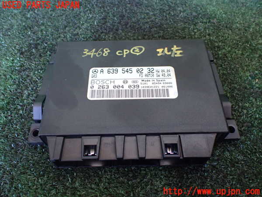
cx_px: 131
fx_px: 227
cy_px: 98
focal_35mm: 30
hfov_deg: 60.0
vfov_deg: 46.8
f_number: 2.3
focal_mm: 5.4
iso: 800
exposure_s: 1/80
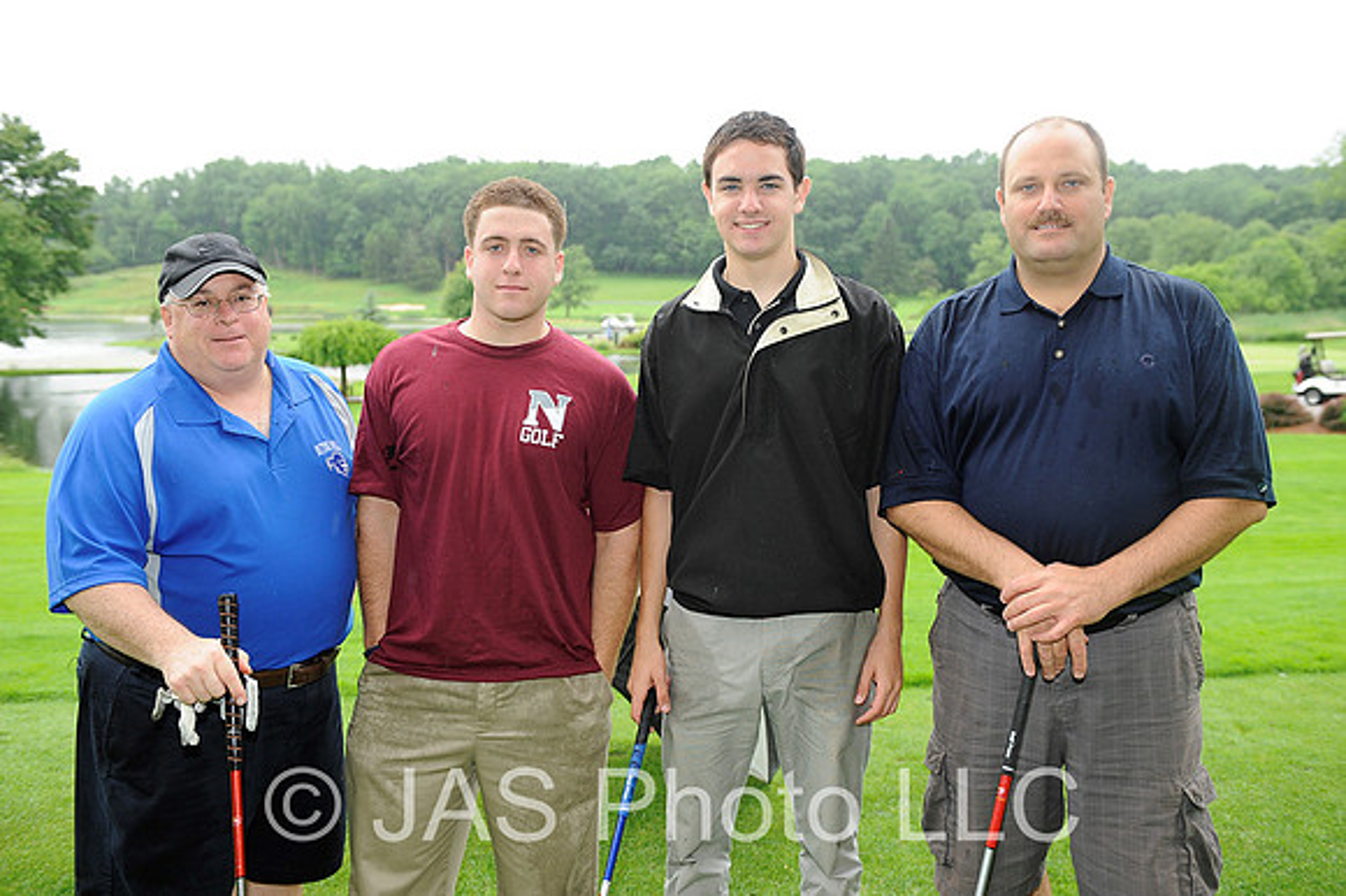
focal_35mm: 35
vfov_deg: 37.8
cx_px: 673
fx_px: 1308
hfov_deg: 54.5
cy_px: 448
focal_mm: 35
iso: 400
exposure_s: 1/250
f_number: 4
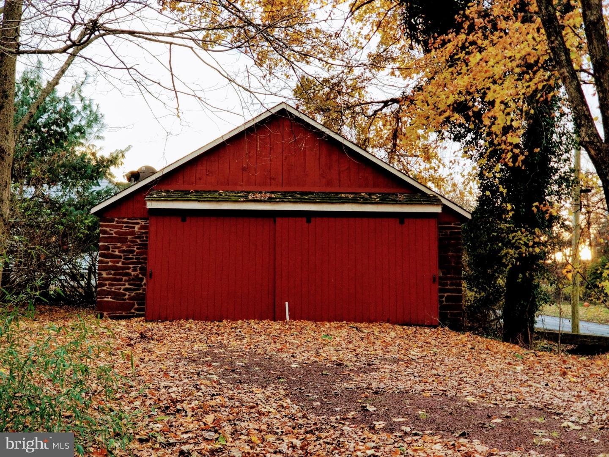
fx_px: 915
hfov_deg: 36.8
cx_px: 304
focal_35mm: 52
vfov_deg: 28.0
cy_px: 228
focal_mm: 6
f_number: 2.4
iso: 32
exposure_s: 1/30
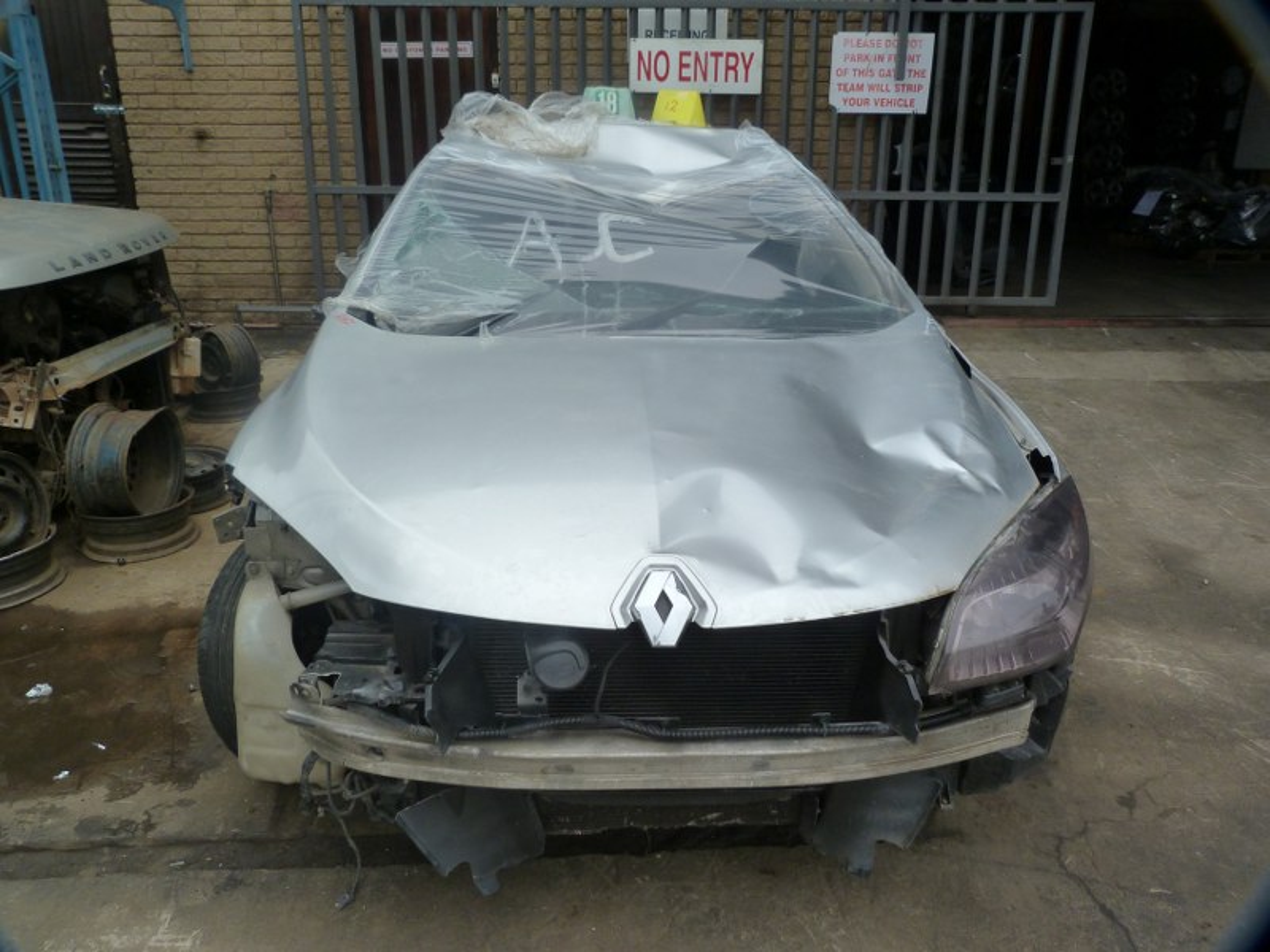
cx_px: 635
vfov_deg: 54.9
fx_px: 917
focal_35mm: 25
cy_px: 476
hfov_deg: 69.4
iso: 125
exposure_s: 1/250
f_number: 4
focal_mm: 4.5
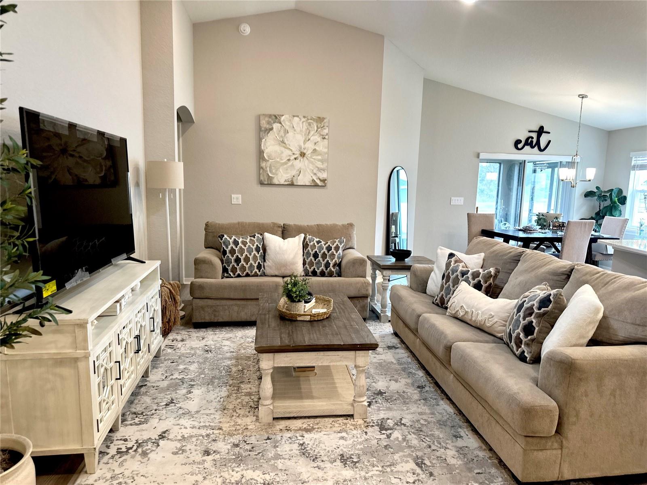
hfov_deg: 71.6
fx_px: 449
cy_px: 242
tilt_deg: -6.1
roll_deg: -1.8
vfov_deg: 56.8
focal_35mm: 24
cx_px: 324
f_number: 1.78
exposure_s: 1/60
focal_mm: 6.86
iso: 125
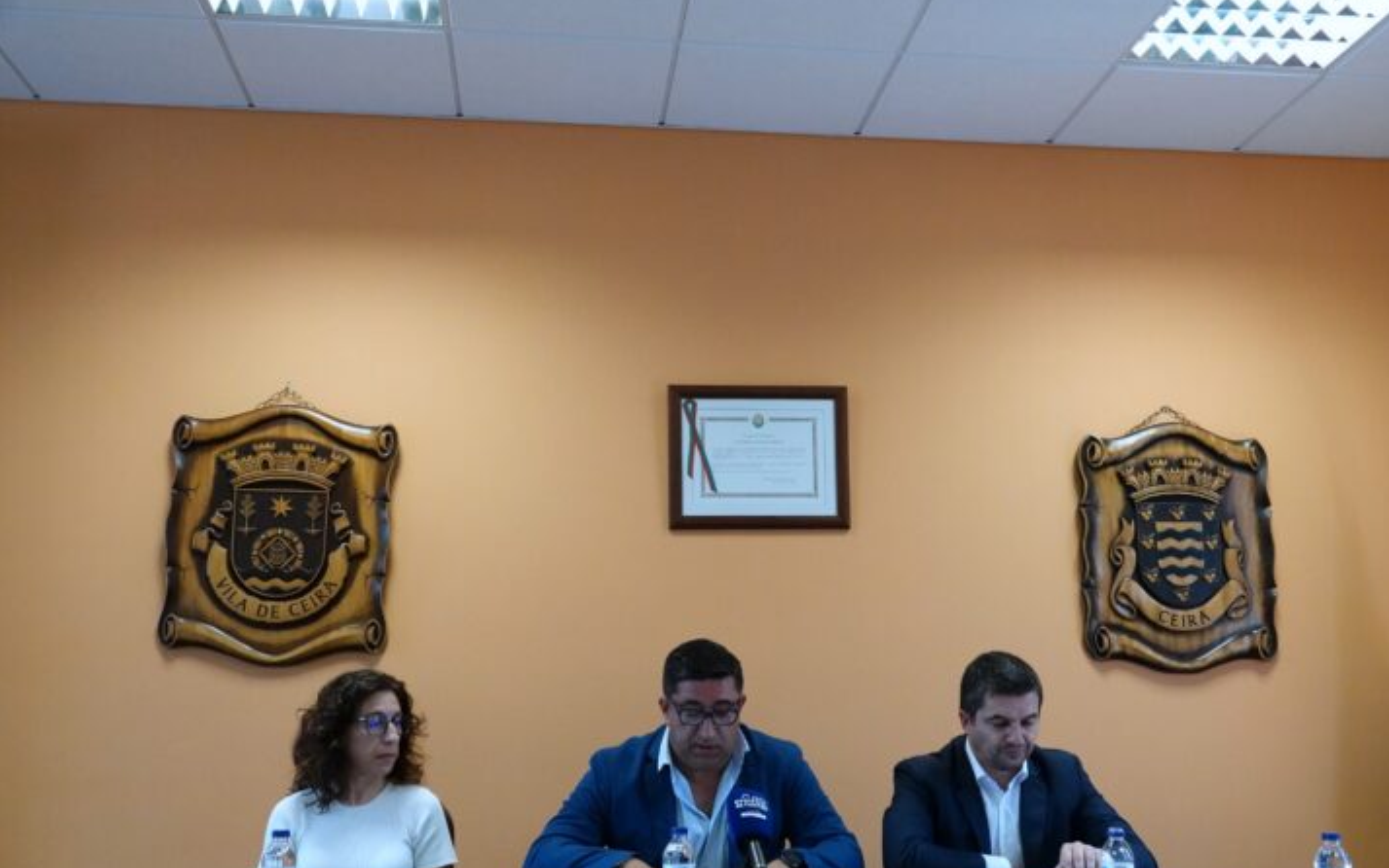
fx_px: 1363
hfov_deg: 54.0
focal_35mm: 36
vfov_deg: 35.3
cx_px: 697
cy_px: 455
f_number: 3.2
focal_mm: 12.96
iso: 2000
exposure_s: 1/250
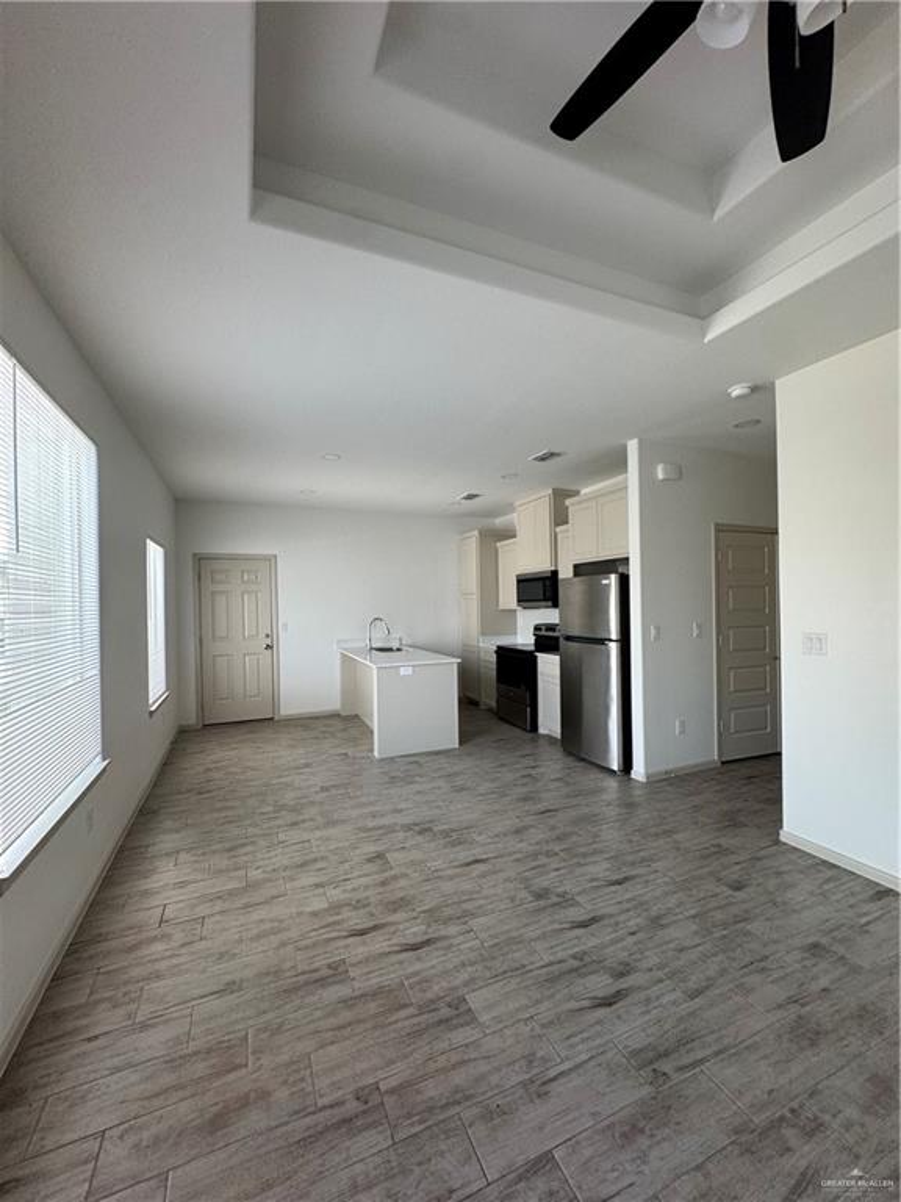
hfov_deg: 85.7
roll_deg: +2.0
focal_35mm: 14
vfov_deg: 102.1
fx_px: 486
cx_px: 450
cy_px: 601
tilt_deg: -0.7
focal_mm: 2.22
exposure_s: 1/99
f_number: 2.2
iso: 125
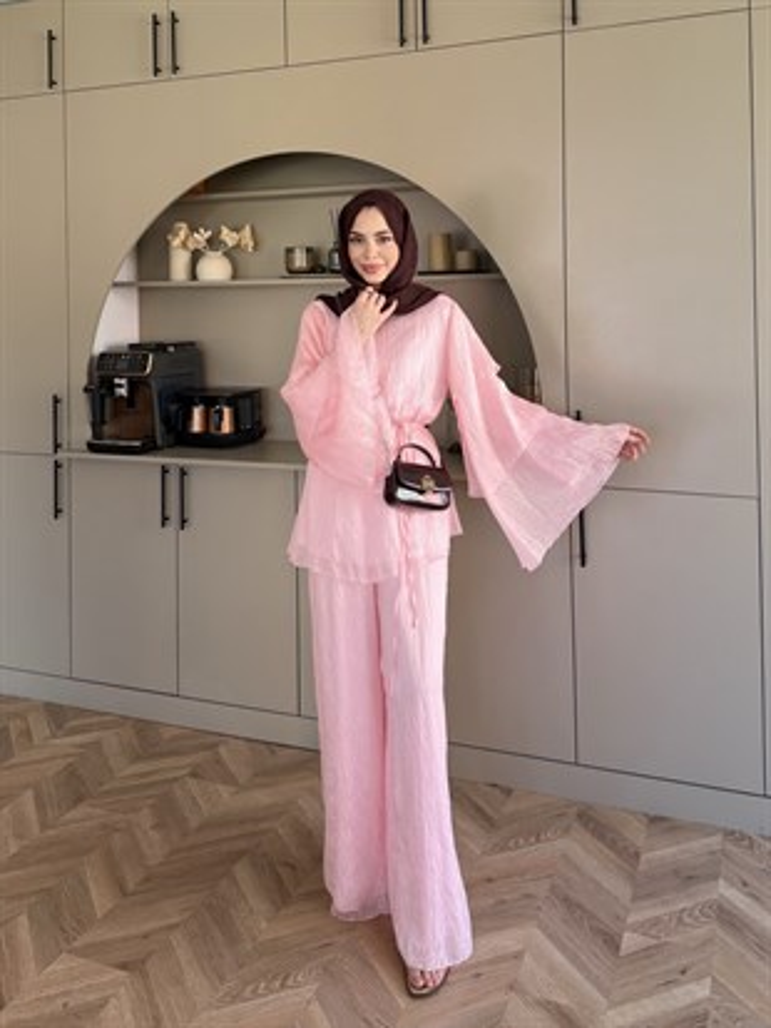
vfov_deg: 71.6
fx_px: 712
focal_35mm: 24
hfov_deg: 56.8
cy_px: 514
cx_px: 386
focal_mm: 6.76
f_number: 1.78
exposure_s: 1/121
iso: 100
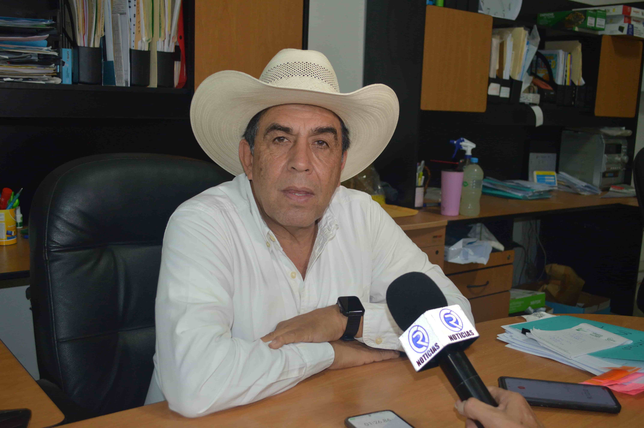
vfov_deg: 36.8
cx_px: 322
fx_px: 643
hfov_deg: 53.2
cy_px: 214
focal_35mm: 36
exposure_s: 1/60
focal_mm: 24
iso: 560
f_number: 4
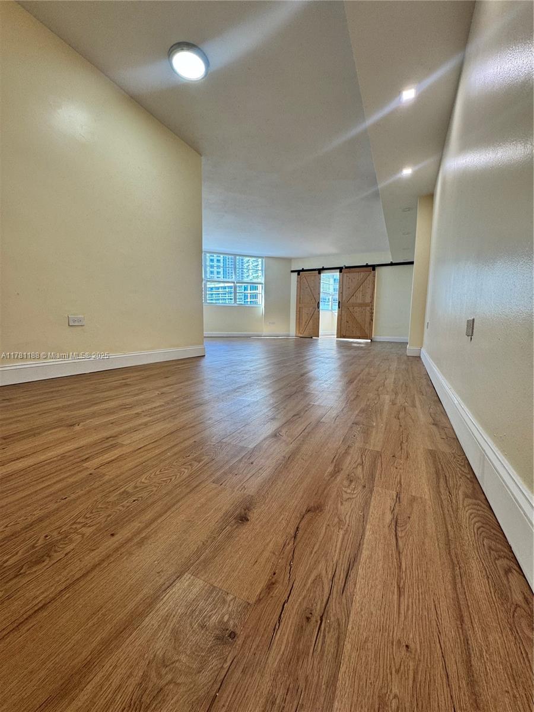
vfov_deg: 102.1
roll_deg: -0.3
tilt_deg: -6.6
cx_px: 267
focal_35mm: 14
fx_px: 288
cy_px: 356
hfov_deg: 85.7
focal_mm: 2.22
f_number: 2.2
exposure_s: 1/120
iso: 80
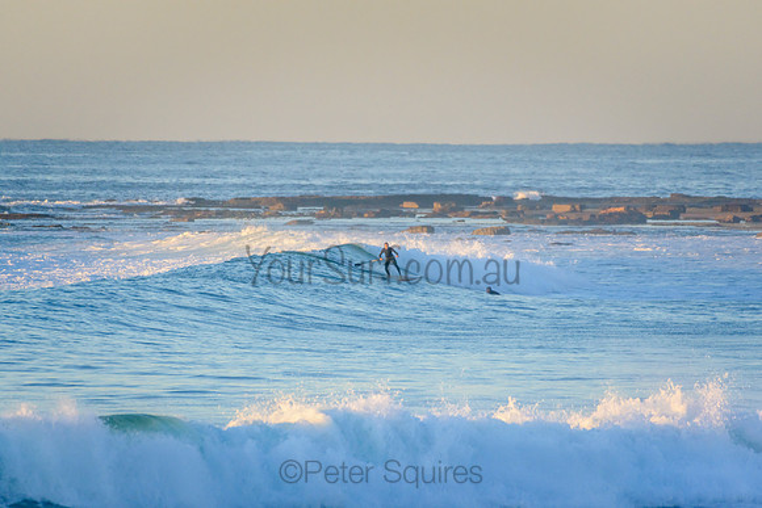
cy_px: 254
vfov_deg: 1.8
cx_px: 381
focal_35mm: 775
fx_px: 16407
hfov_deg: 2.7
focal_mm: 500
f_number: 5.6
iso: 640
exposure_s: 1/1250
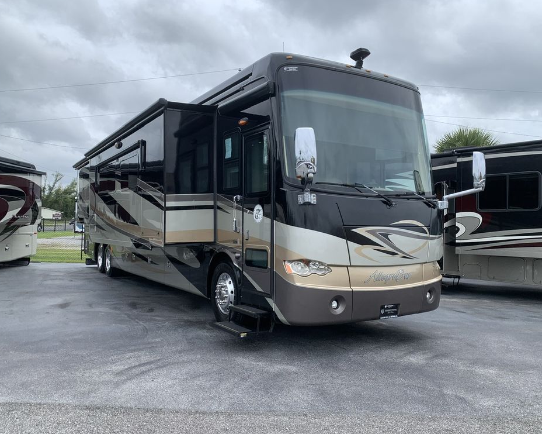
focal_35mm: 28
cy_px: 219
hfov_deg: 62.2
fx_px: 449
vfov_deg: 51.5
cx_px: 281
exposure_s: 1/1779
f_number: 1.8
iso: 25
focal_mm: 4.25
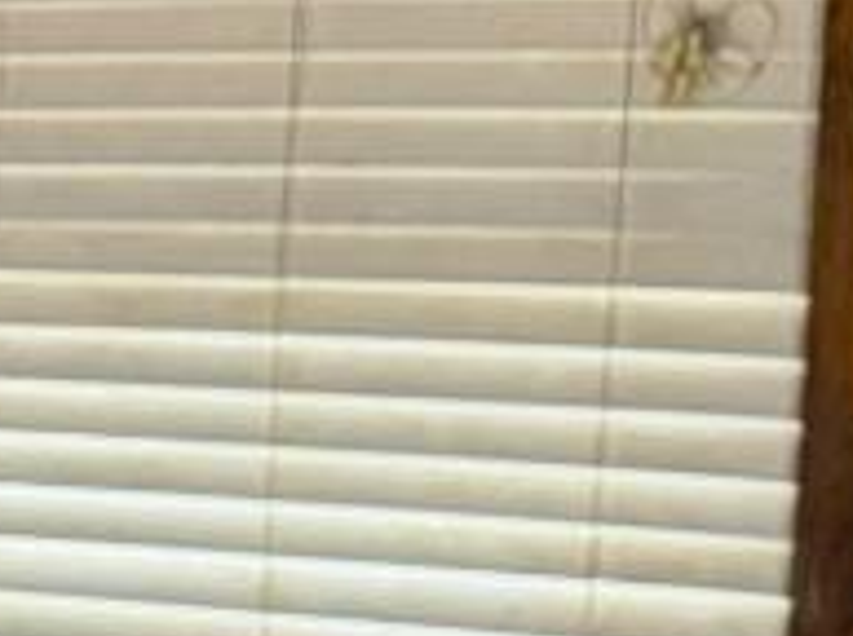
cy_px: 780
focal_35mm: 187
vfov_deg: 7.8
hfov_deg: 9.1
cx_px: -1423
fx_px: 4599
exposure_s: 1/60
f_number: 1.78
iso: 400
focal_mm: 6.76
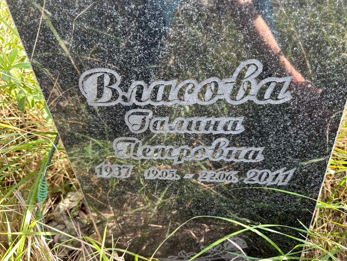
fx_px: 261
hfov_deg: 67.3
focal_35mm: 26
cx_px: 174
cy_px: 130
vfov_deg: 53.1
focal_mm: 5.7
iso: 40
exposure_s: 1/121
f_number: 1.5
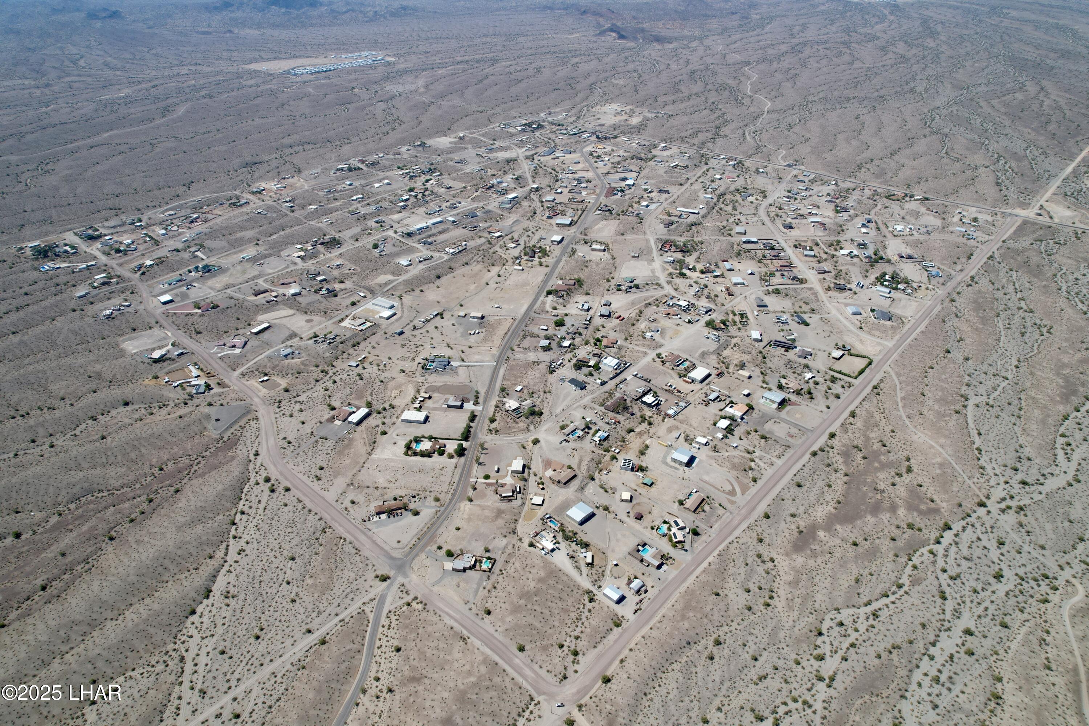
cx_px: 544
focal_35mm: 22
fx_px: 665
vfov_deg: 57.2
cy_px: 363
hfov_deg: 78.6
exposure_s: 1/2500
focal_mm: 8.38
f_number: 2.8
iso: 100
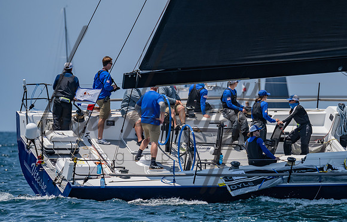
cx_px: 270
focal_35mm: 595
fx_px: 5660
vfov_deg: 2.2
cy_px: 83
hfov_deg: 3.5
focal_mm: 360
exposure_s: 1/1250
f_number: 6.3
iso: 400
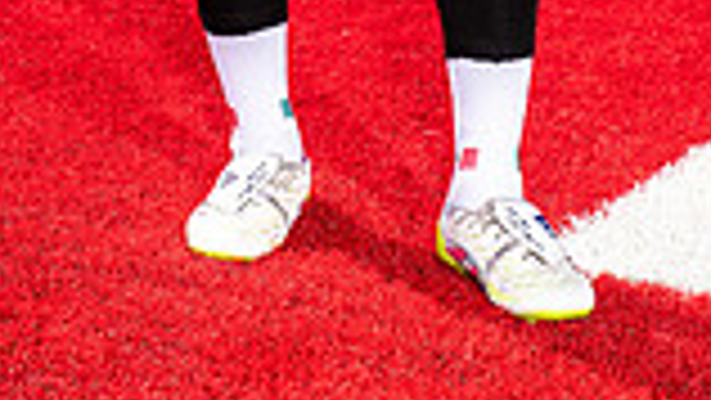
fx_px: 2810
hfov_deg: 14.4
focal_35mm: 149
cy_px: -562
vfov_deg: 7.6
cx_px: 315
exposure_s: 1/400
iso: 100
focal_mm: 50
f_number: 6.3
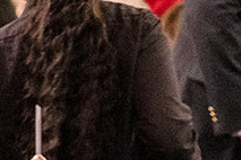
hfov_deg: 4.8
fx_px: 2878
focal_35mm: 430
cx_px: 375
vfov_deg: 3.2
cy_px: 245
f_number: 4.5
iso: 12800
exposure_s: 1/50
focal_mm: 91
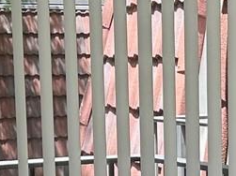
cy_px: 208
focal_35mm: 166
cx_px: 223
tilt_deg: -7.9
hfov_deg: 11.8
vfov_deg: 8.8
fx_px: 1131
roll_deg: +0.9
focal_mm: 5.7
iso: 40
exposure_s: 1/163
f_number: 1.5
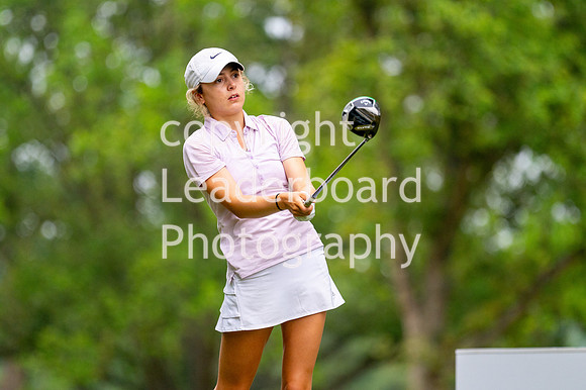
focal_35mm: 450
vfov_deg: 3.1
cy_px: 195
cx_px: 293
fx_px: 7321
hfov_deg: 4.6
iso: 400
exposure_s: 1/1600
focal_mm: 300
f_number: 4
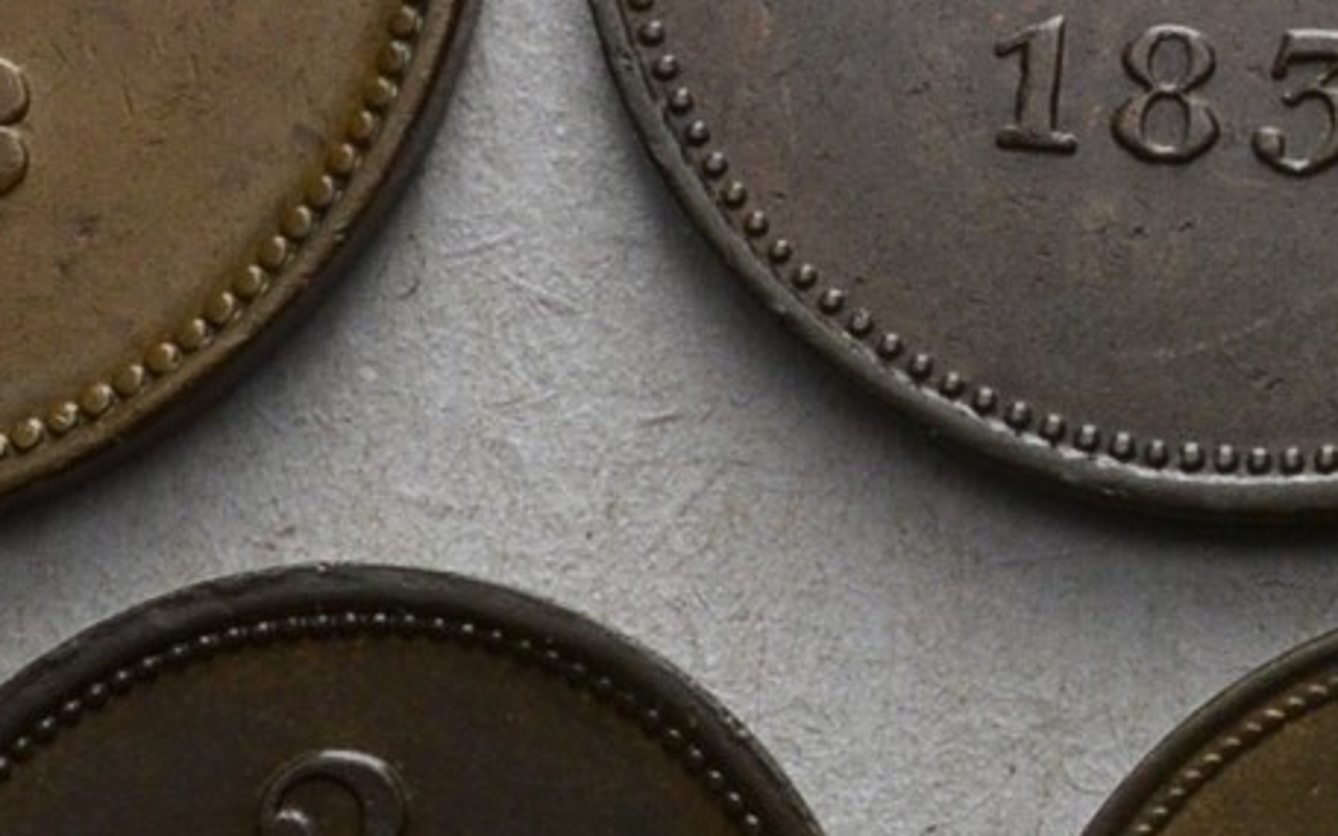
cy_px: -373
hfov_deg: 7.9
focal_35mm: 264
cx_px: 1740
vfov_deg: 4.9
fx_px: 9627
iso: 400
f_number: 14
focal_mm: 32
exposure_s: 1/250
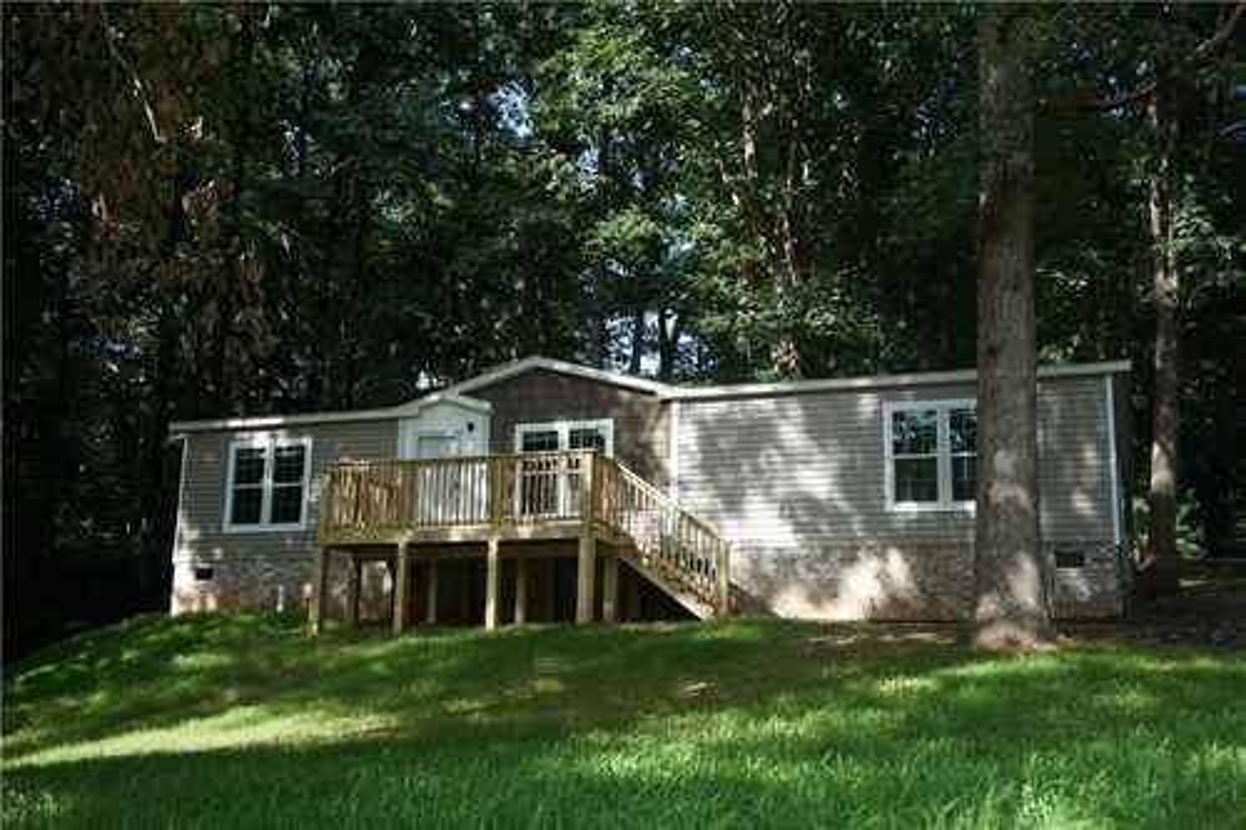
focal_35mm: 37
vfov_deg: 35.9
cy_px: 415
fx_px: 1280
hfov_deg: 51.9
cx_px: 623
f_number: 5.6
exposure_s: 1/125
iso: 125
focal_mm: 37
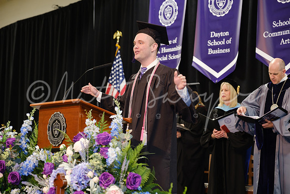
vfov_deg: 18.7
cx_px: 145
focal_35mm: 73
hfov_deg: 27.7
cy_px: 97
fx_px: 588
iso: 1250
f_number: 3.2
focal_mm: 48.5
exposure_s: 1/100
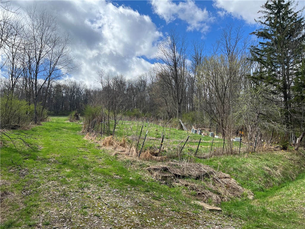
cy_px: 114
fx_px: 229
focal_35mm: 26
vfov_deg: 53.1
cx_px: 152
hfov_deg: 67.3
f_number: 1.5
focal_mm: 5.7
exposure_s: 1/3165
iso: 50
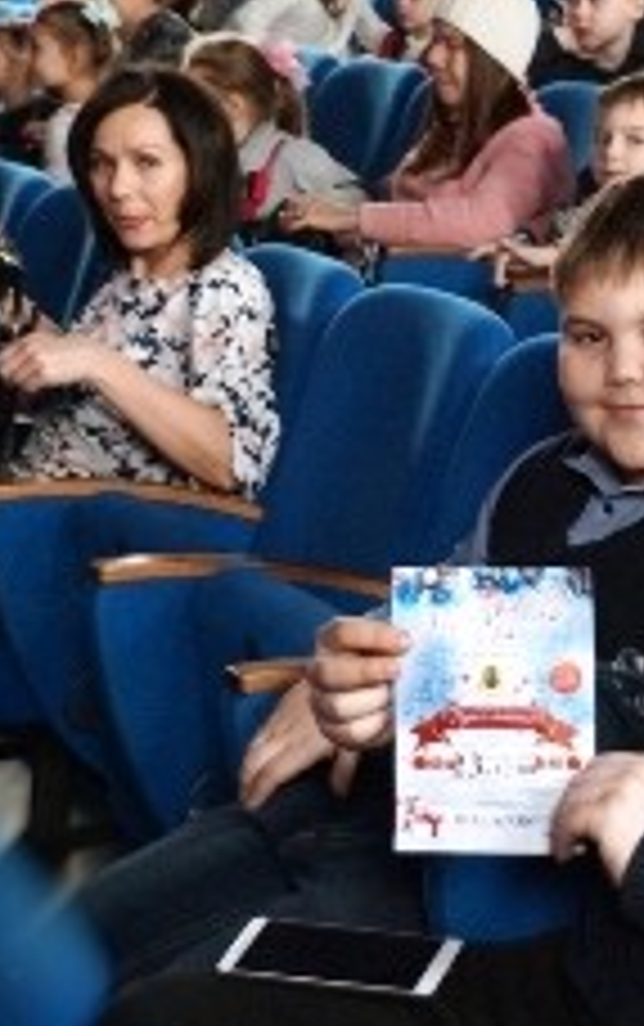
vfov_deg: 19.8
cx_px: 676
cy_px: 574
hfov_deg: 12.3
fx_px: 2941
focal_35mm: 105
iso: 2000
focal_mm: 35
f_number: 4.5
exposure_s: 1/60
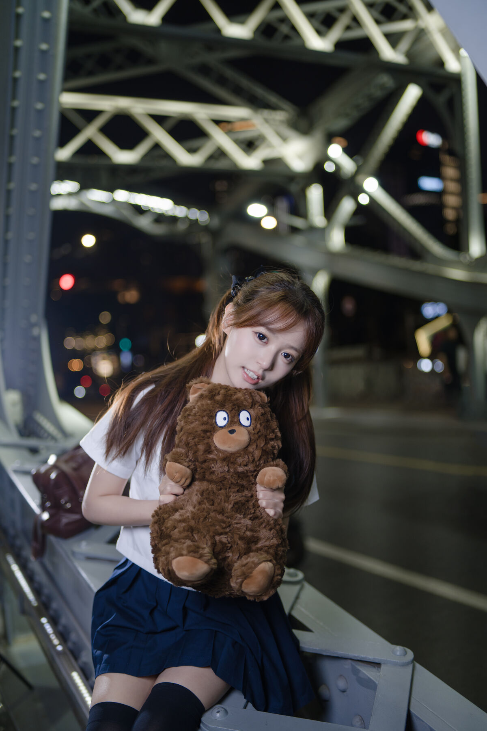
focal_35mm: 35
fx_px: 710
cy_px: 366
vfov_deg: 54.4
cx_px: 244
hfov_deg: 37.9
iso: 200
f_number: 1.4
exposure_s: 1/160
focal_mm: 35
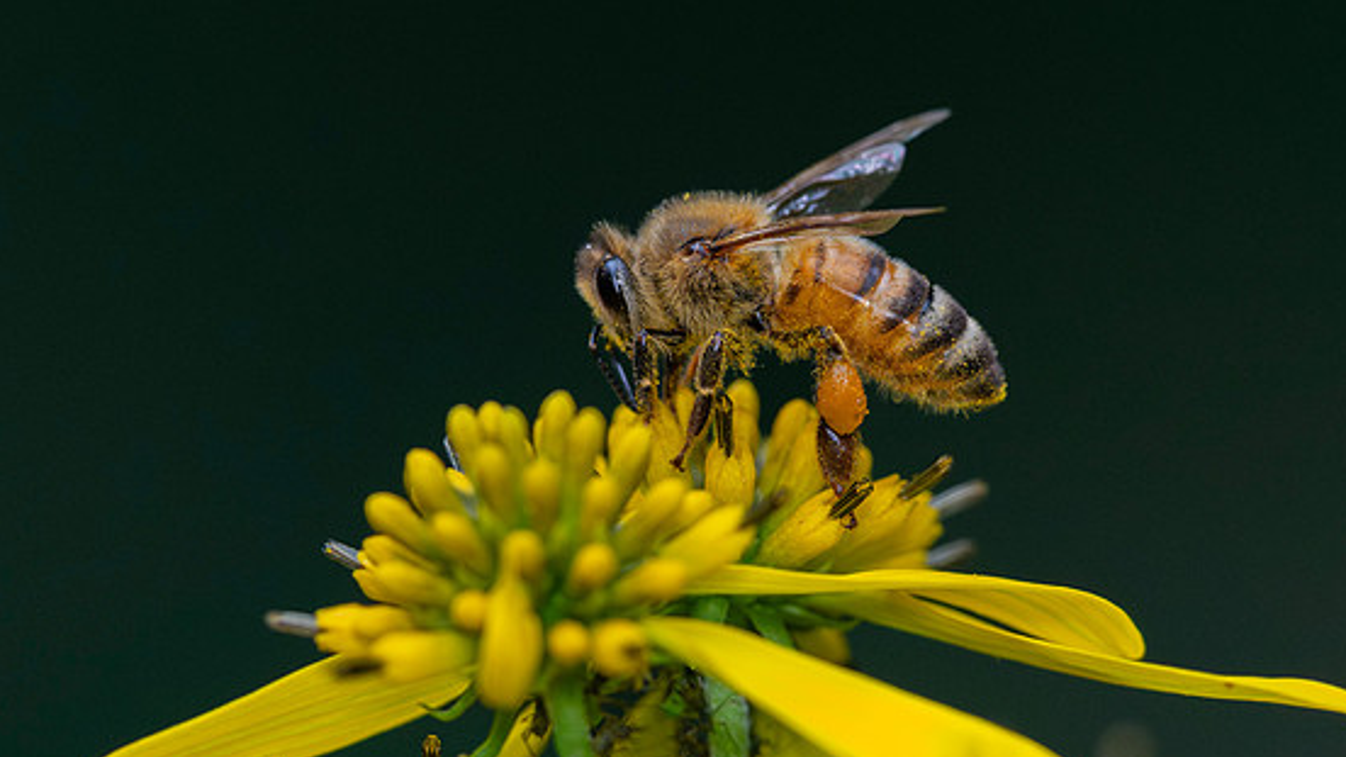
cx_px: 726
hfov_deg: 3.2
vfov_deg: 1.8
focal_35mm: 678
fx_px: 24197
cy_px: 371
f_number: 9
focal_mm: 400
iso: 10000
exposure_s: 1/1250
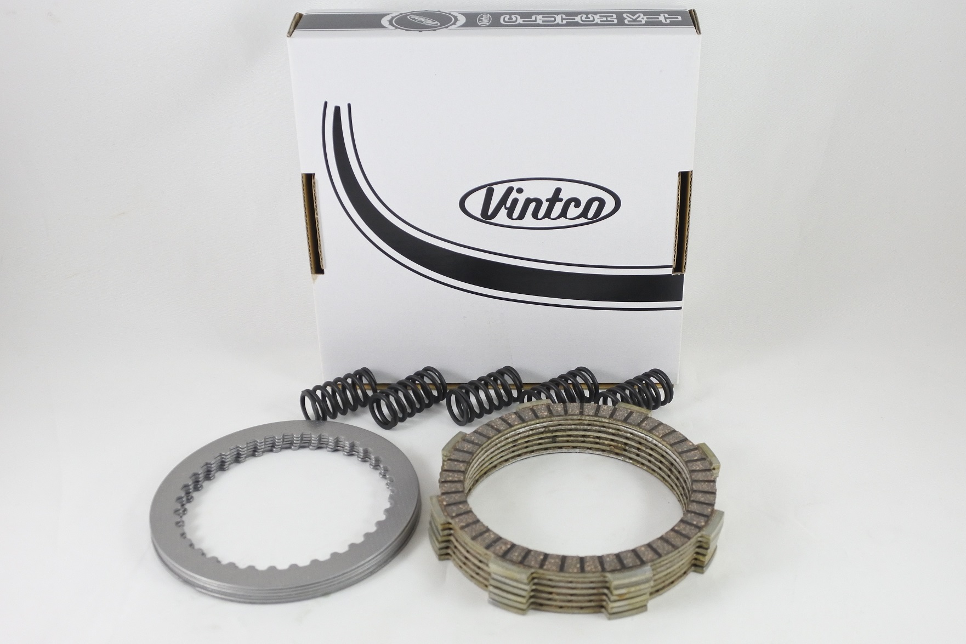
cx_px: 483
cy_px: 322
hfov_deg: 54.4
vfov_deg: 37.9
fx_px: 939
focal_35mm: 35
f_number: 4
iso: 450
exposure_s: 1/125
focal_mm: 13.1
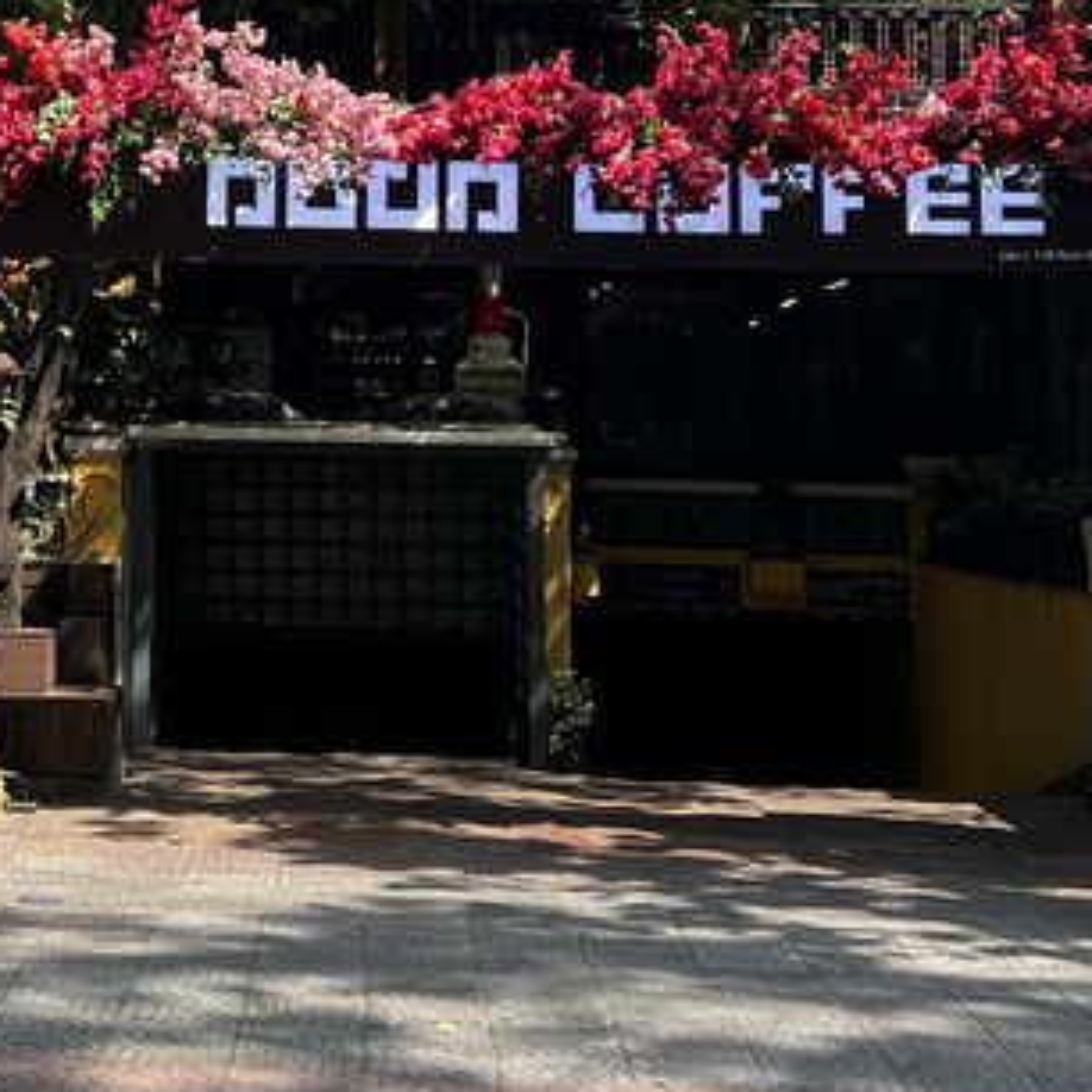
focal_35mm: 90
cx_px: 121
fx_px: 3212
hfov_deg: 19.0
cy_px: 57
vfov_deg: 18.9
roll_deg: +0.3
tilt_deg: +7.5
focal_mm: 5.7
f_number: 1.5
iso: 50
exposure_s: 1/614
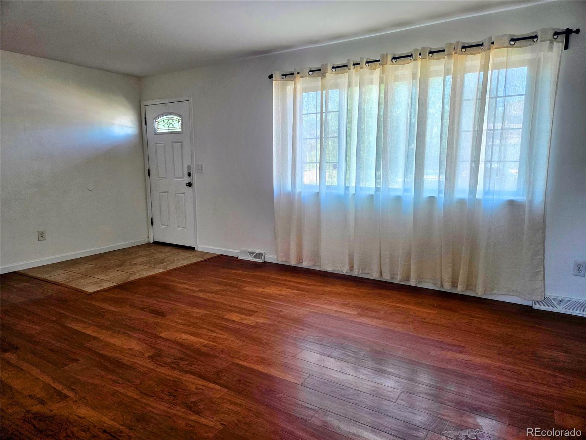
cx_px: 293
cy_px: 220
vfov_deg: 58.9
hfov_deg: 73.9
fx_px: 389
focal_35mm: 23
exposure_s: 1/180
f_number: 1.8
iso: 200
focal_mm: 5.4
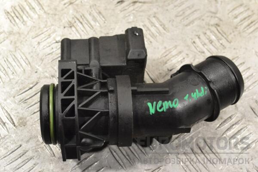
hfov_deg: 30.5
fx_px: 473
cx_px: 129
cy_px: 86
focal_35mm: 66
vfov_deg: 20.6
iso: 3200
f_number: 8
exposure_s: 1/250
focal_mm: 44
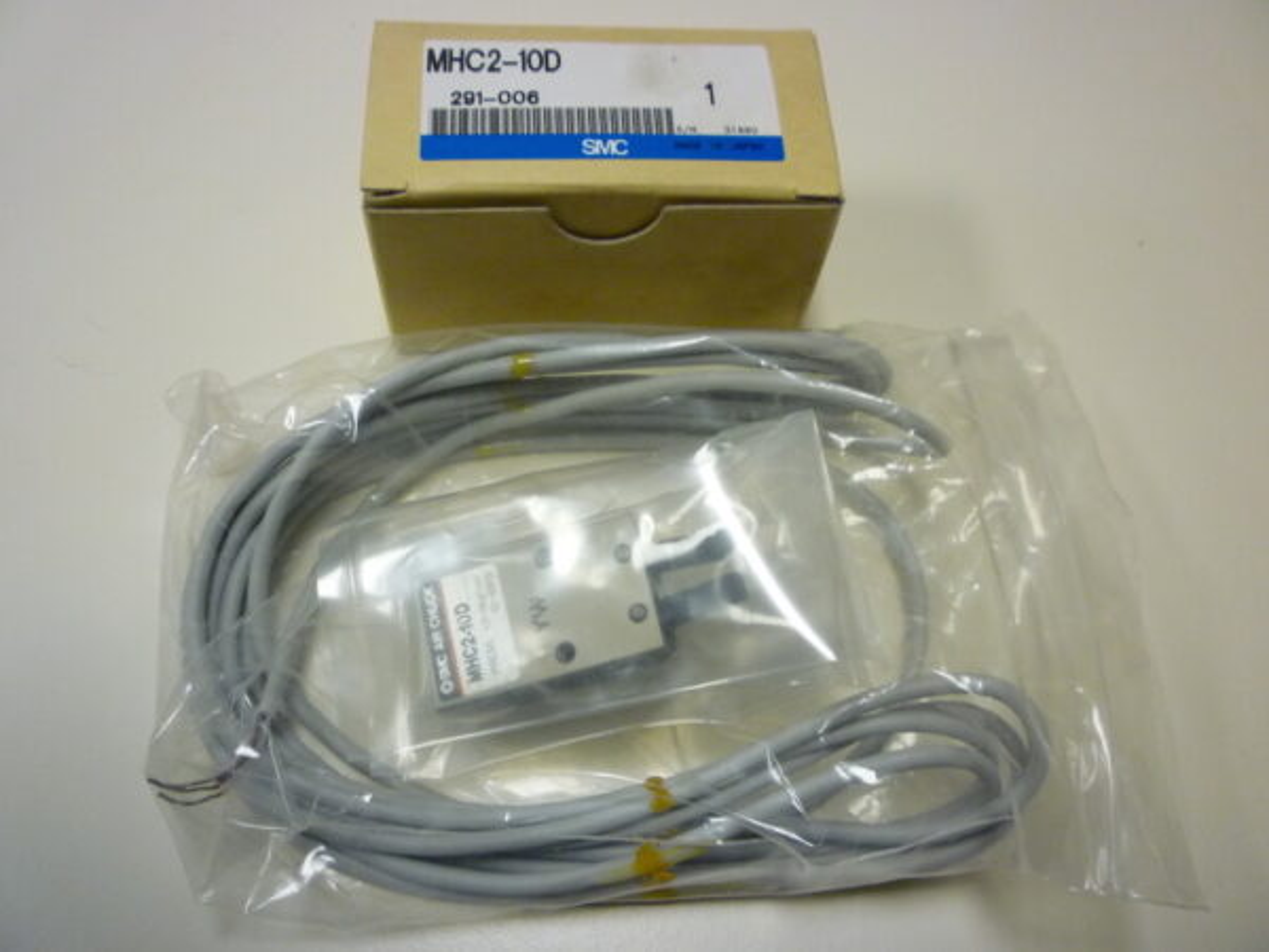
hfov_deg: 61.7
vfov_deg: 48.2
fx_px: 1063
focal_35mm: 29
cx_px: 634
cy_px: 476
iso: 320
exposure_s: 1/30
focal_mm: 5.2
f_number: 3.3
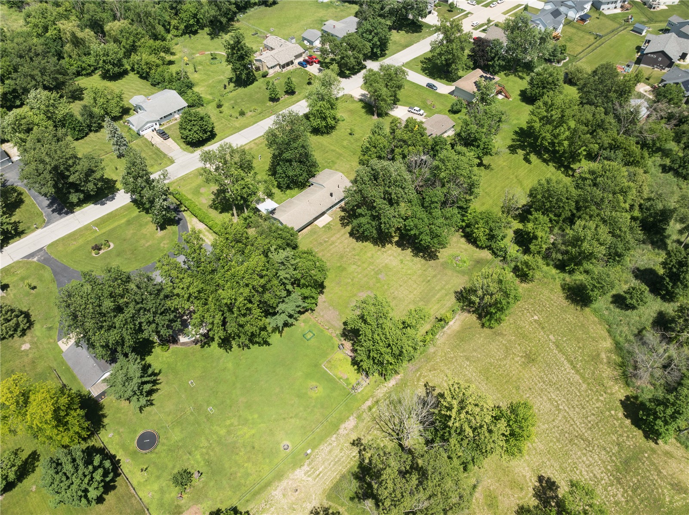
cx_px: 344
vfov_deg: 56.7
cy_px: 258
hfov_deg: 71.6
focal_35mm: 24
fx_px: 477
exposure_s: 1/1600
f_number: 2.8
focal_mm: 12.3
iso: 100
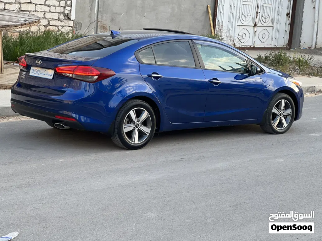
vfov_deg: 19.1
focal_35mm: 77
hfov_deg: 25.3
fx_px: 716
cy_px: 120
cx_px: 161
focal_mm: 9
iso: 125
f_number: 2.8
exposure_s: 1/121
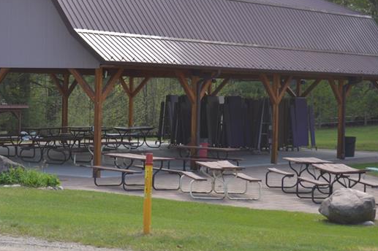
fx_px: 1186
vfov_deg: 12.1
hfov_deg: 18.0
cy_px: 88
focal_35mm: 113
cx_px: 83
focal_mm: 38
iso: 100
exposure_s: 1/160
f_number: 4.8
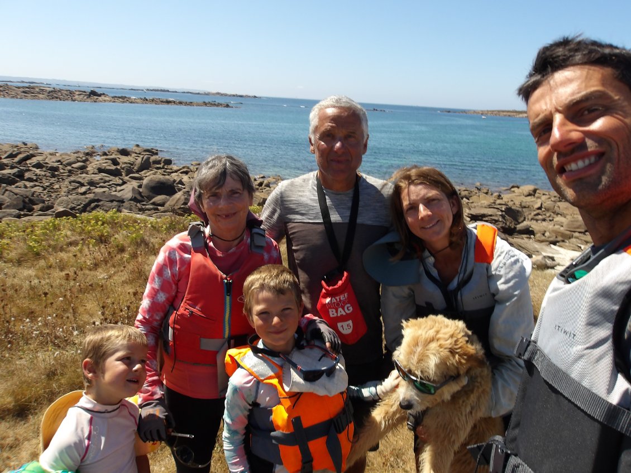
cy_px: 236
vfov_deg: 51.3
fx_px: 492
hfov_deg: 65.3
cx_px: 316
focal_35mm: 27
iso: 100
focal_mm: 4.9
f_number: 10.4
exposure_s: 1/97
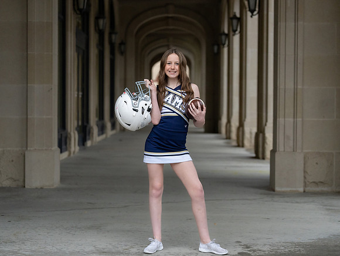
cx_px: 171
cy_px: 128
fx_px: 761
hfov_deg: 25.2
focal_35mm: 77
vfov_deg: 19.1
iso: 2500
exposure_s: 1/250
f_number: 2.8
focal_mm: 70
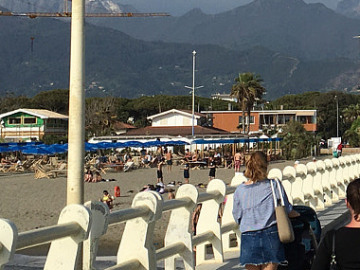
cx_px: 478
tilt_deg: +5.3
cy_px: 35
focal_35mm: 122
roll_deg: +1.0
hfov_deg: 15.3
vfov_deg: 12.1
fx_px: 1269
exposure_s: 1/3344
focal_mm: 4.15
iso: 25
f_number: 2.2
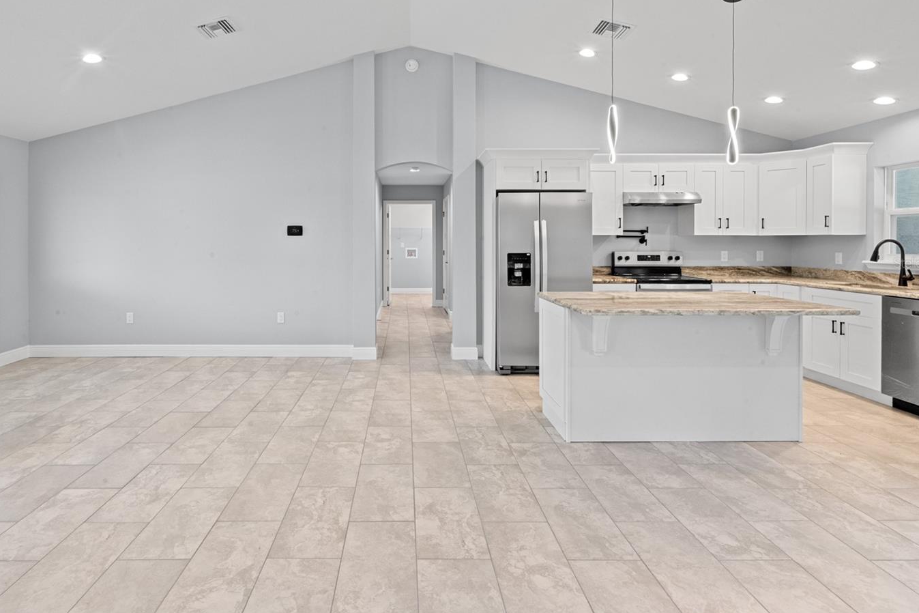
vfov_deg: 64.3
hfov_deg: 86.6
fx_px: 485
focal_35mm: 19
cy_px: 263
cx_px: 409
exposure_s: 1/2.5
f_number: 20
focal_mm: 16
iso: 1600
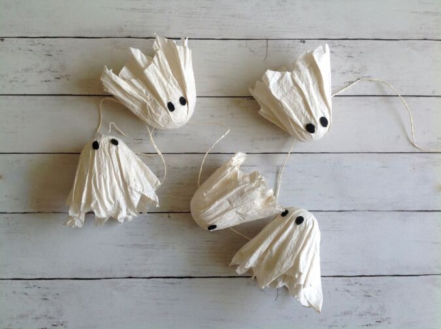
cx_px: 220
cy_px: 164
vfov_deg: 40.6
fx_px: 445
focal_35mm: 35
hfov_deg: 52.7
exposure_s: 1/163
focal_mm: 4.28
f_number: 2.4
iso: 50
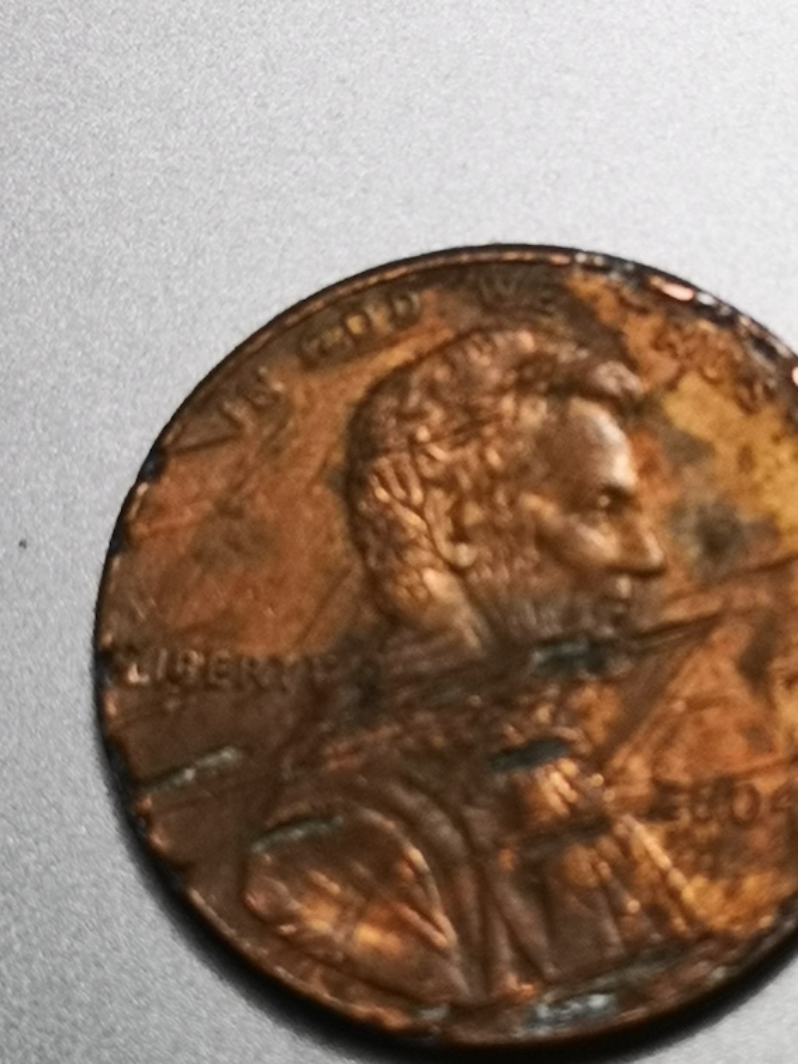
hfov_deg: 10.6
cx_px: 399
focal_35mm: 140
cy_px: 532
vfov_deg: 14.1
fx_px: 4303
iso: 200
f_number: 1.8
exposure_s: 1/50
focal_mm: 5.58
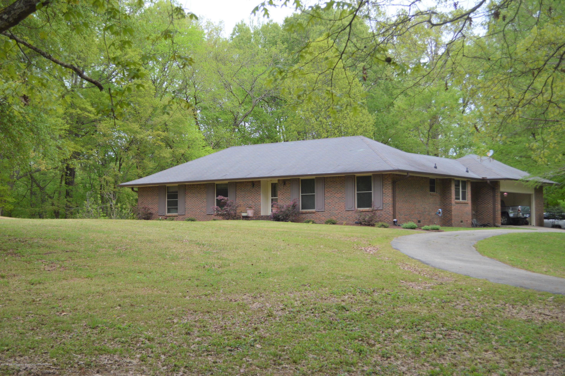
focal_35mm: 52
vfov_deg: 25.7
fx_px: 823
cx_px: 282
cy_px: 188
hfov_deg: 37.9
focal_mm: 35
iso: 400
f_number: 5
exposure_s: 1/640
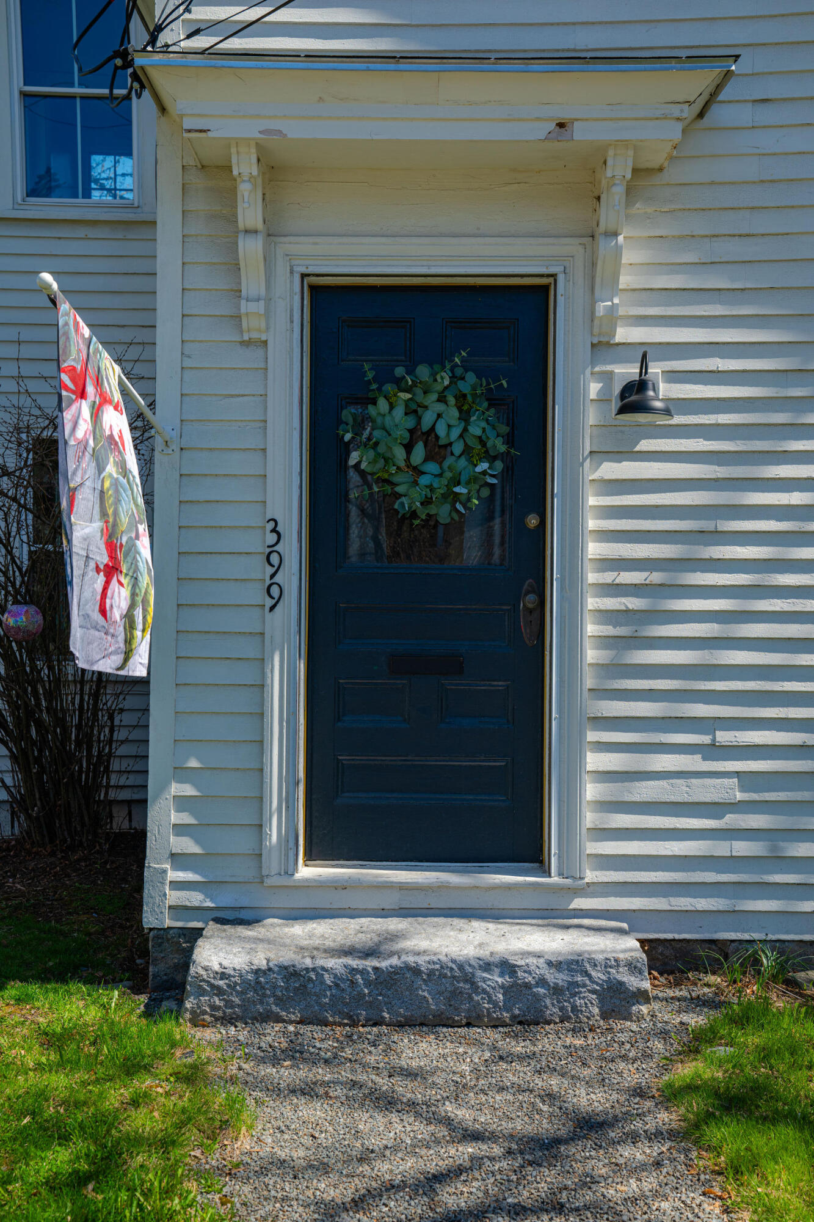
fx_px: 1628
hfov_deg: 28.1
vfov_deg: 41.1
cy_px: 611
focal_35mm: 48
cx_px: 407
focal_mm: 48
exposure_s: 1/320
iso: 125
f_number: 6.3
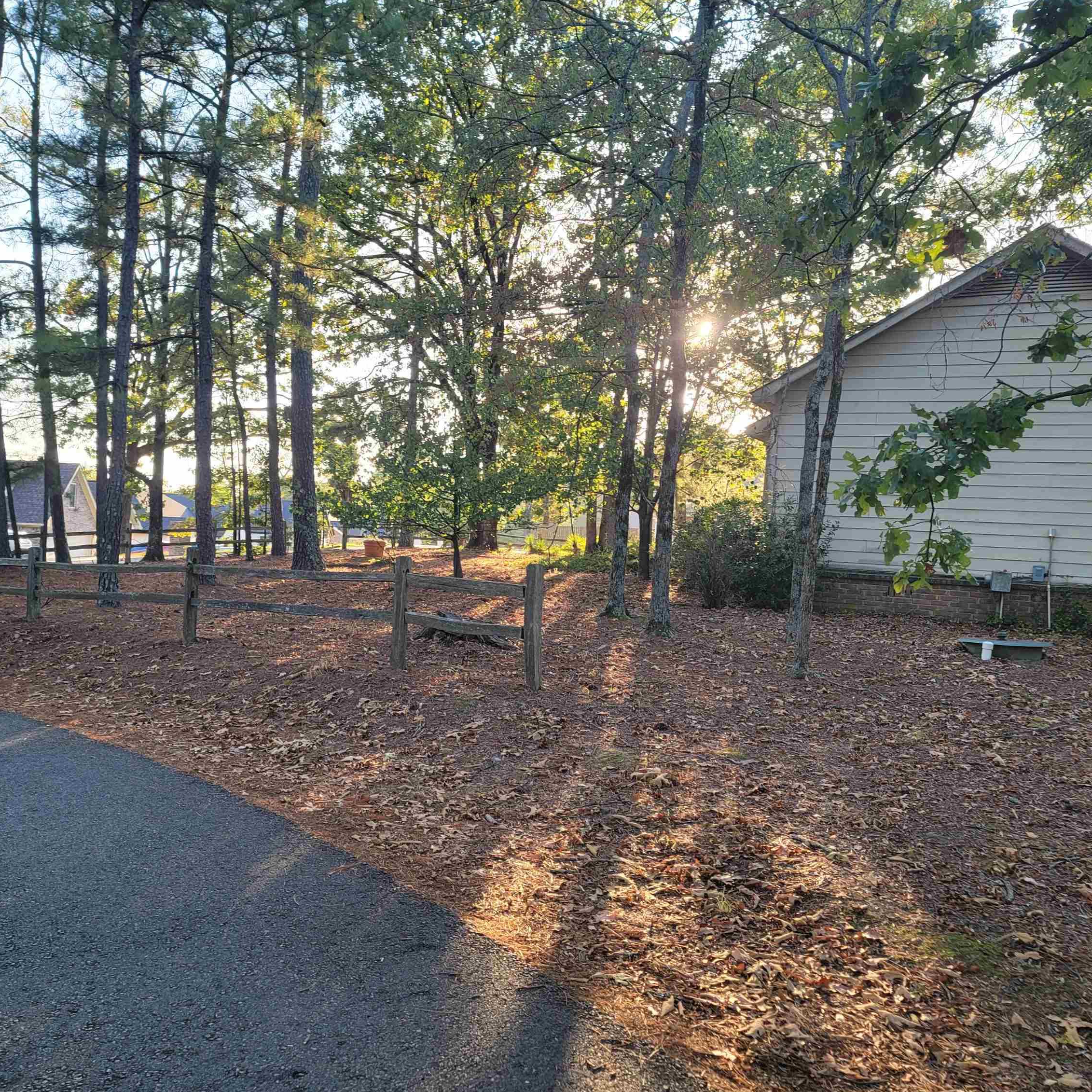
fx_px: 1071
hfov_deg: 54.0
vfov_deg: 54.0
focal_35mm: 30
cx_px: 524
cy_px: 553
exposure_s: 1/100
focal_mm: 7
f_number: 1.8
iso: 25
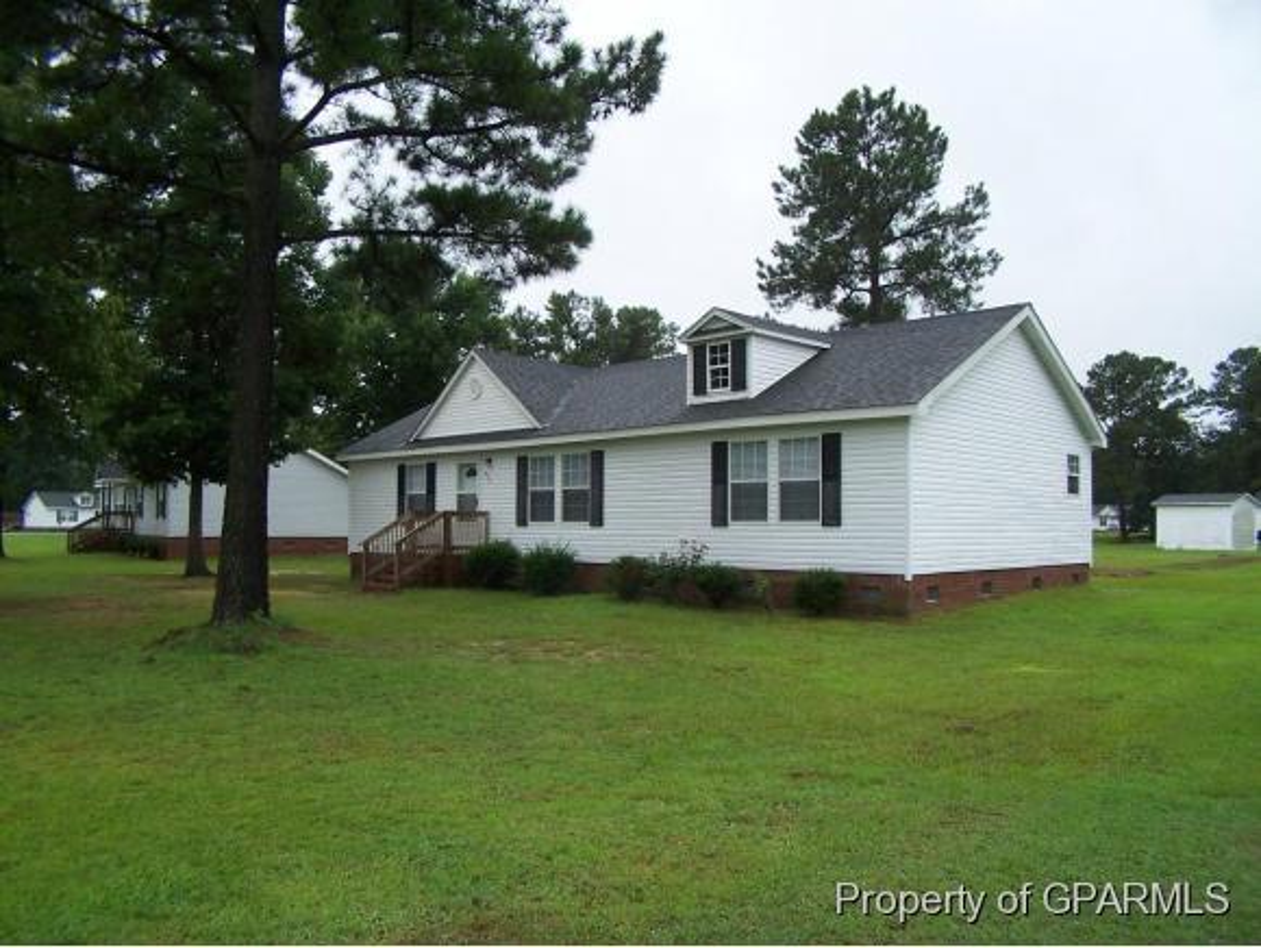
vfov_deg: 37.8
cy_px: 474
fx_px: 1385
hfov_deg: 48.9
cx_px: 630
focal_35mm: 38
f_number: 2.8
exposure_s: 1/250
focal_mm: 6.3
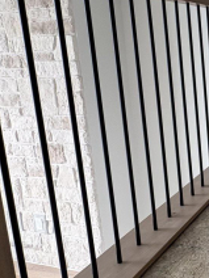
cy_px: 102
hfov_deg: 27.7
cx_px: 267
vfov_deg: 42.6
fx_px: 354
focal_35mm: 44
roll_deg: +2.3
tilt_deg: -9.5
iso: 125
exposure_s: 1/99
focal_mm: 2.22
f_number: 2.2
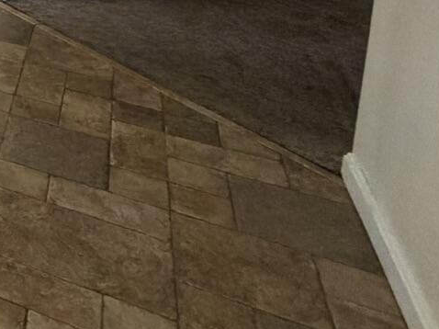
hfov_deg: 18.6
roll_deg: +1.6
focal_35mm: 60
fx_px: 761
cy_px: -191
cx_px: -460
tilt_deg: -8.1
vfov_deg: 20.3
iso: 200
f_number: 2.2
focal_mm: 2.22
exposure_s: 1/60
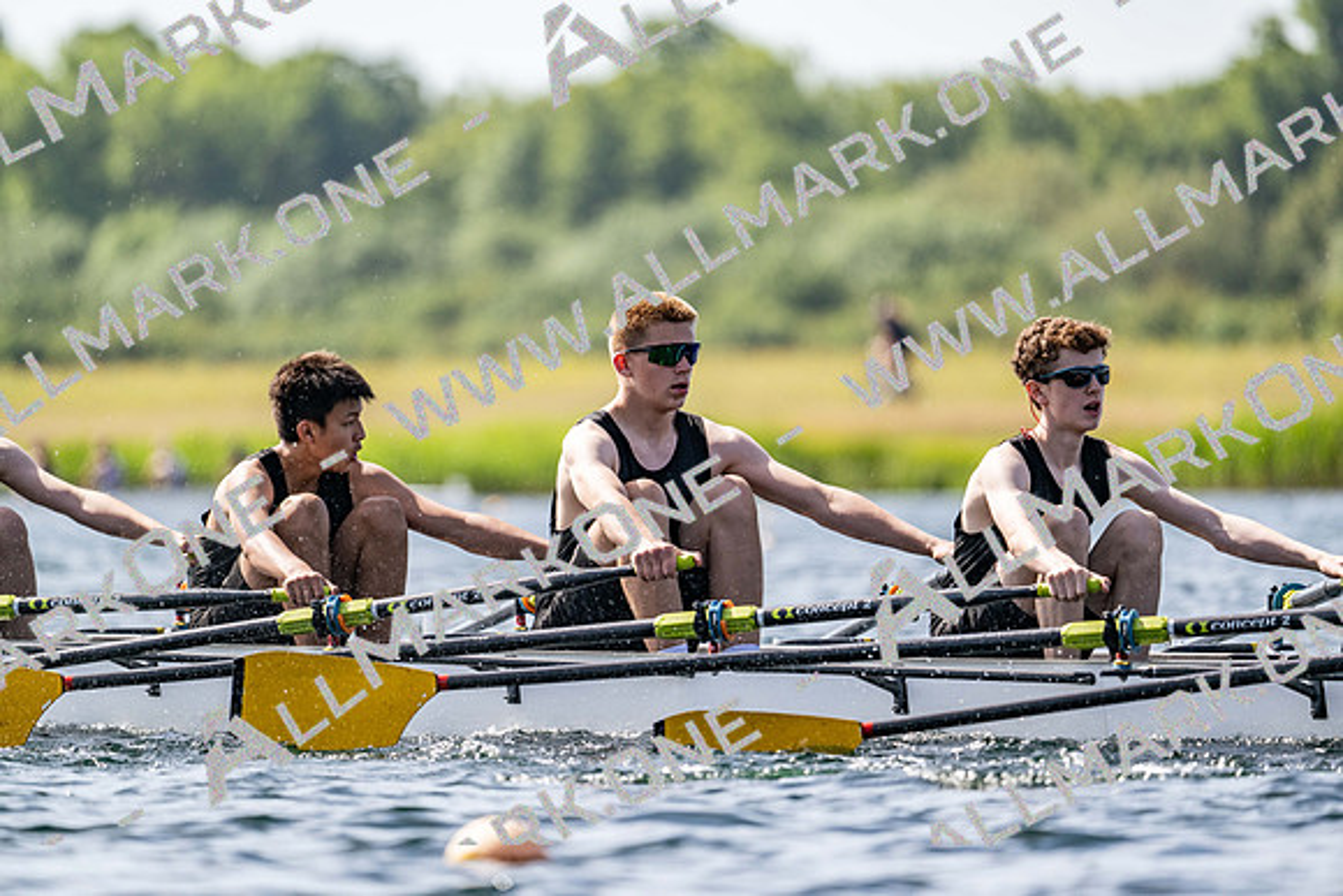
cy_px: 448
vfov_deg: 3.4
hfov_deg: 5.2
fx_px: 14925
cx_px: 672
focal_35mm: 400
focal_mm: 400
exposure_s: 1/2500
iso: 280
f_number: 4.5
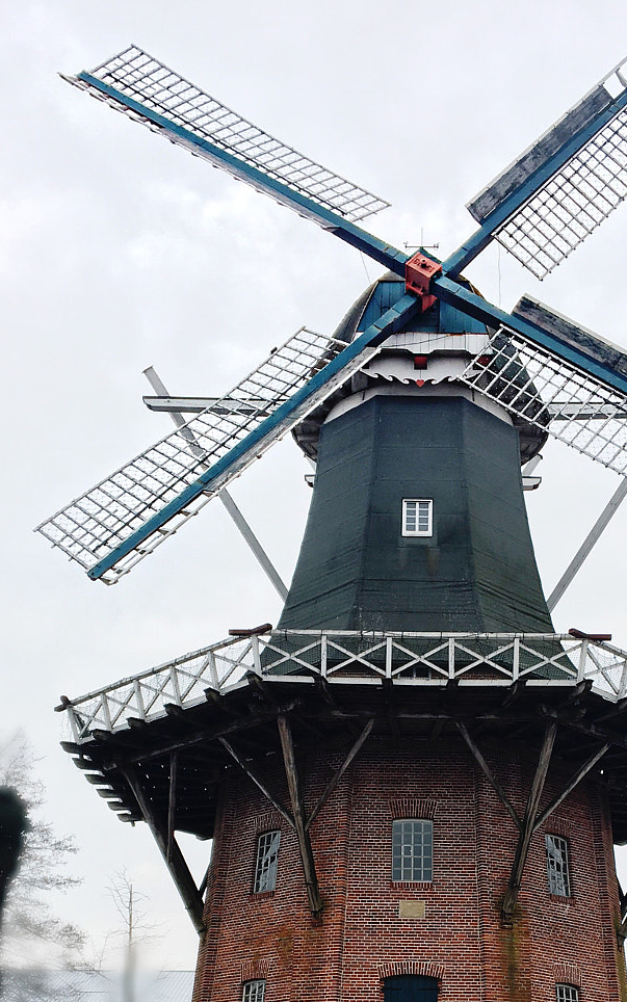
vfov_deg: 38.1
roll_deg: -0.1
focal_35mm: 51
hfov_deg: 25.3
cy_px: 806
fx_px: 1394
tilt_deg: +16.6
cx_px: 401
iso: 25
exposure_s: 1/625
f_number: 2.2
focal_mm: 4.15
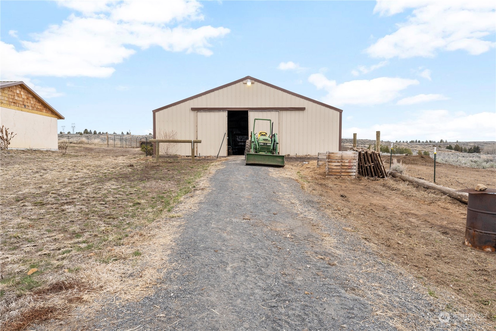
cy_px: 166
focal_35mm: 24
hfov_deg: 73.7
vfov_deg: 53.1
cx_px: 248
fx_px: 331
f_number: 6.3
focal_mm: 24
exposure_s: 1/1000
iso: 400
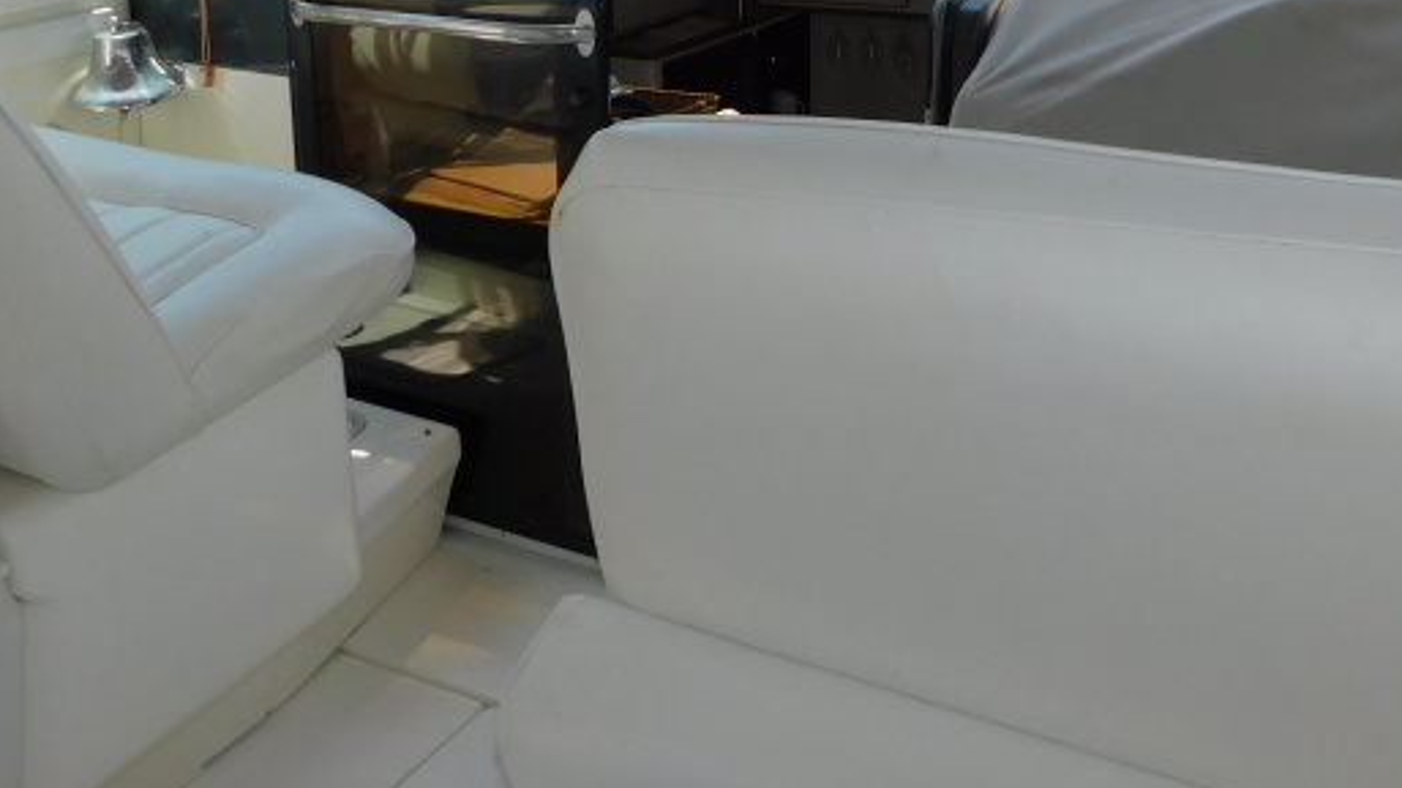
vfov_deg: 29.3
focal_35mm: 39
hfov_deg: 51.4
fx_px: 1450
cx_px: 824
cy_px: 90
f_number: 3
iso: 125
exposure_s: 1/800
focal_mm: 4
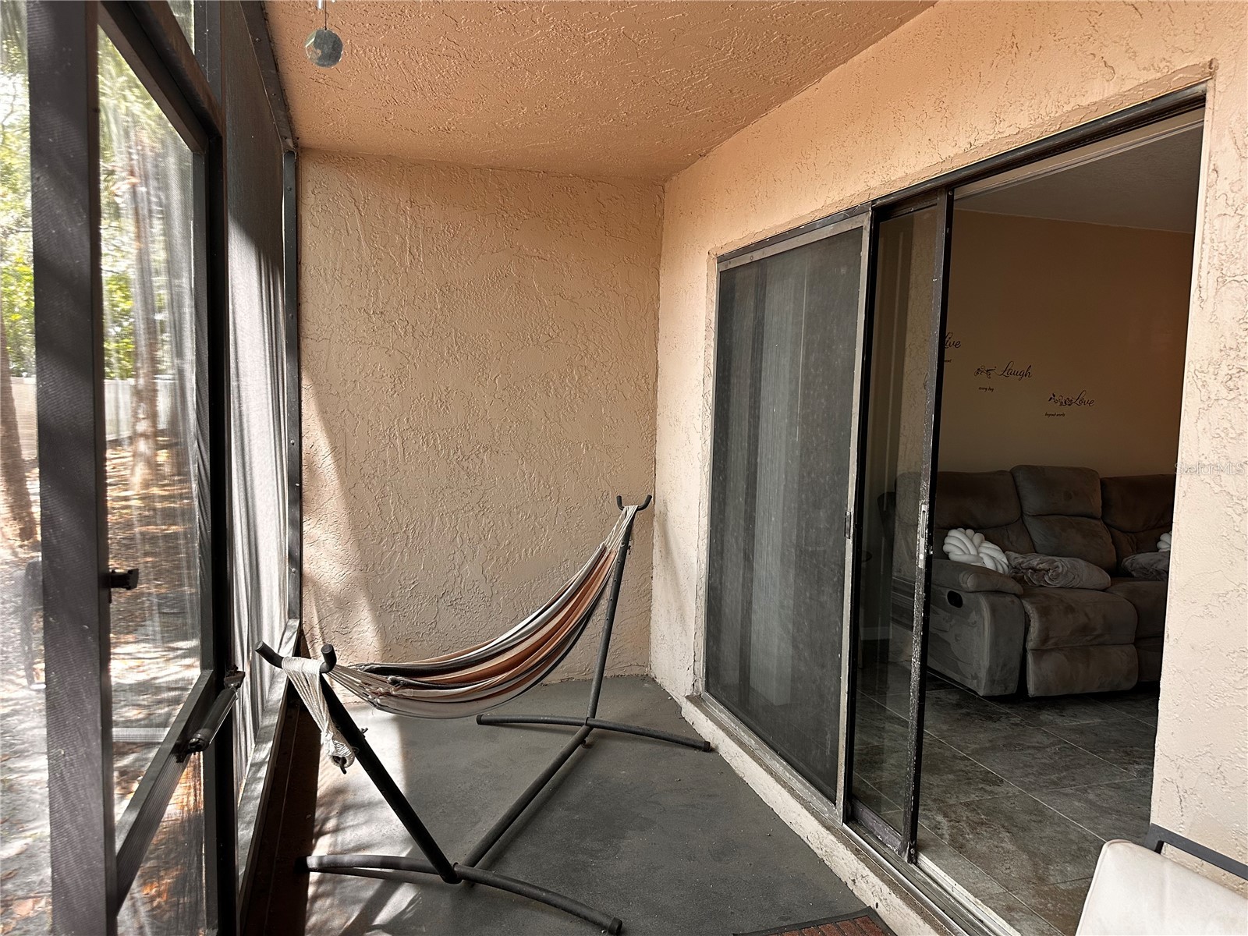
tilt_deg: -4.6
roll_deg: -2.2
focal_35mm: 24
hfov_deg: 71.6
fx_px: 865
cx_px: 624
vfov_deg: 56.8
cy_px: 468
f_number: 1.78
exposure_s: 1/121
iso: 200
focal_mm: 6.86
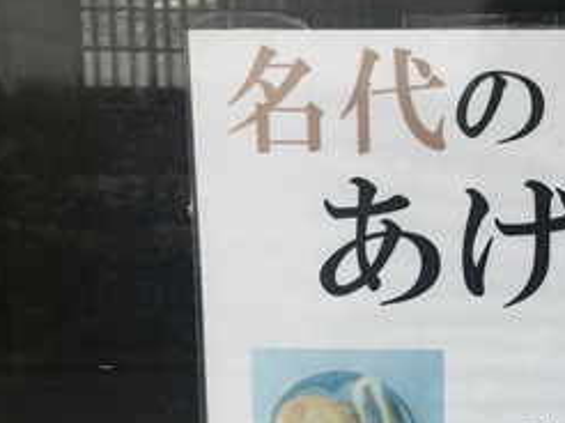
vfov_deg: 24.6
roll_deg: -1.7
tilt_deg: -10.3
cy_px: 293
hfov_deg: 31.5
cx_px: 489
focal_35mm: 59
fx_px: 962
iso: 25
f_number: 2.2
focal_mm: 4.15
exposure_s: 1/241
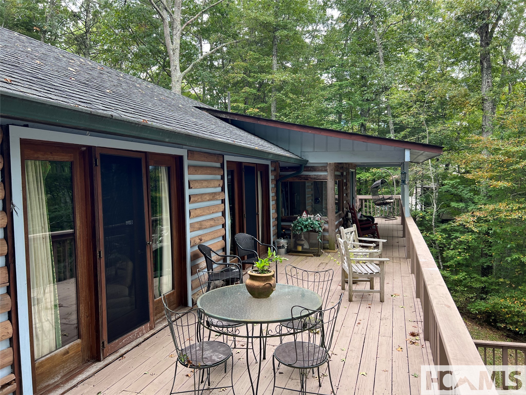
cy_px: 198
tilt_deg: -3.4
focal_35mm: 26
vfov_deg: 53.1
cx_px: 263
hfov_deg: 67.3
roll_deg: +1.8
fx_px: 395
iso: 50
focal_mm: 5.7
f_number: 1.5
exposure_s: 1/167
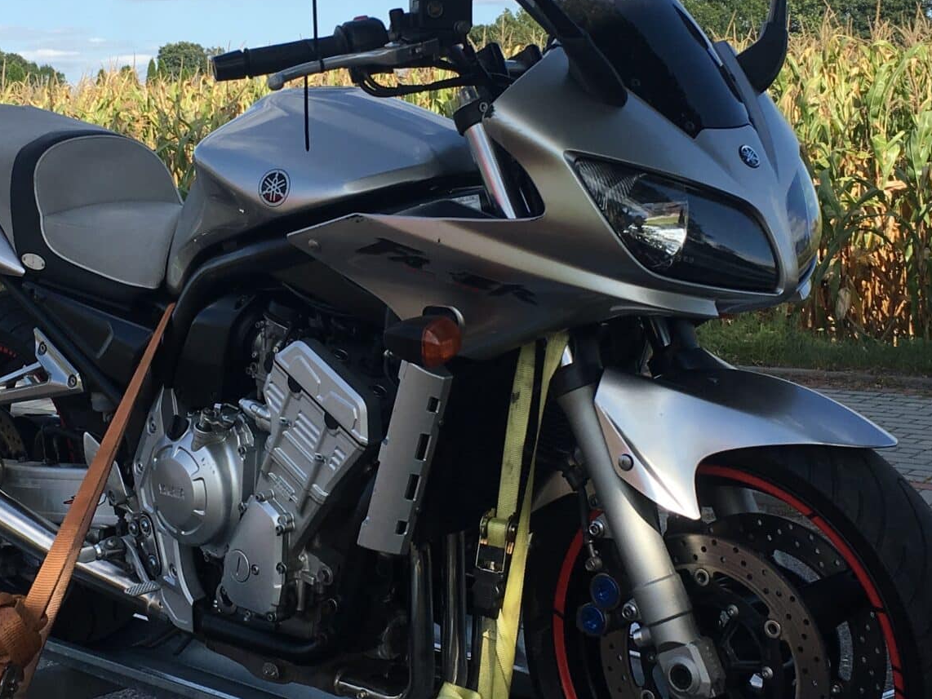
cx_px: 387
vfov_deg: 22.6
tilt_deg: -4.5
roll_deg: +2.0
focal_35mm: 65
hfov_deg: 29.8
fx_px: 1750
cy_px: 268
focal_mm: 4.15
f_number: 2.2
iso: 25
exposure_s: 1/1115
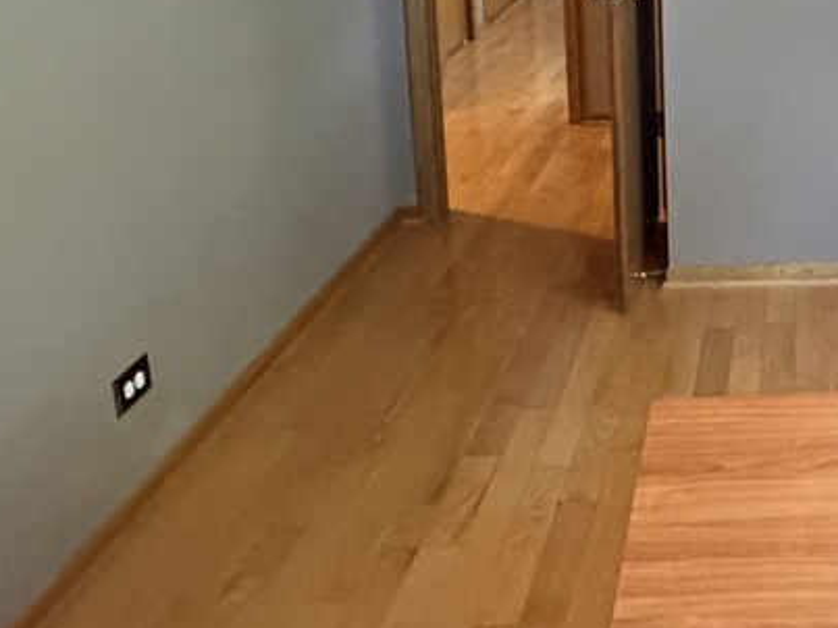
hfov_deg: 34.0
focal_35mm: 50
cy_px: 48
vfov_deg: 27.9
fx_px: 1210
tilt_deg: -12.2
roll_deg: -1.2
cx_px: 880
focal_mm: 2.22
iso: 800
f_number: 2.2
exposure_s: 1/60
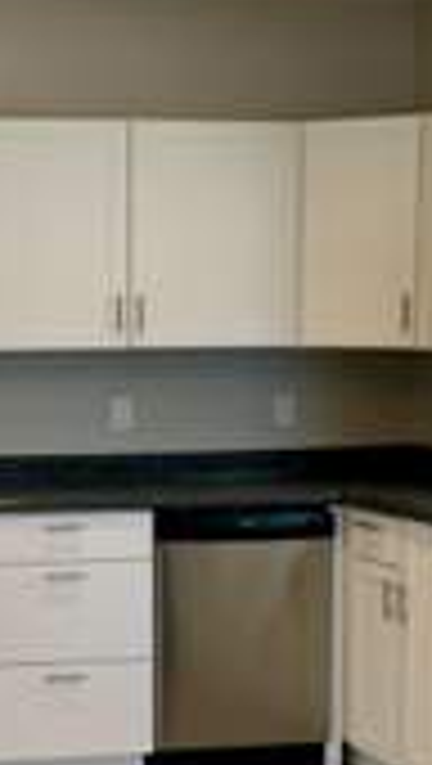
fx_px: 1624
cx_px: -162
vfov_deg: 26.5
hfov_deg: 14.4
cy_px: 398
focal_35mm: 80
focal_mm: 4.25
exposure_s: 1/60
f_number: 1.8
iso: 160
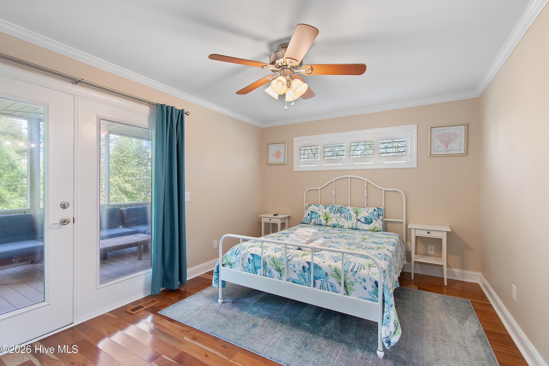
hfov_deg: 100.4
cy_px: 183
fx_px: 229
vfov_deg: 77.3
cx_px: 274
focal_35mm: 15
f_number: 4.5
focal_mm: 10
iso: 100
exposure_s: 1/2.5
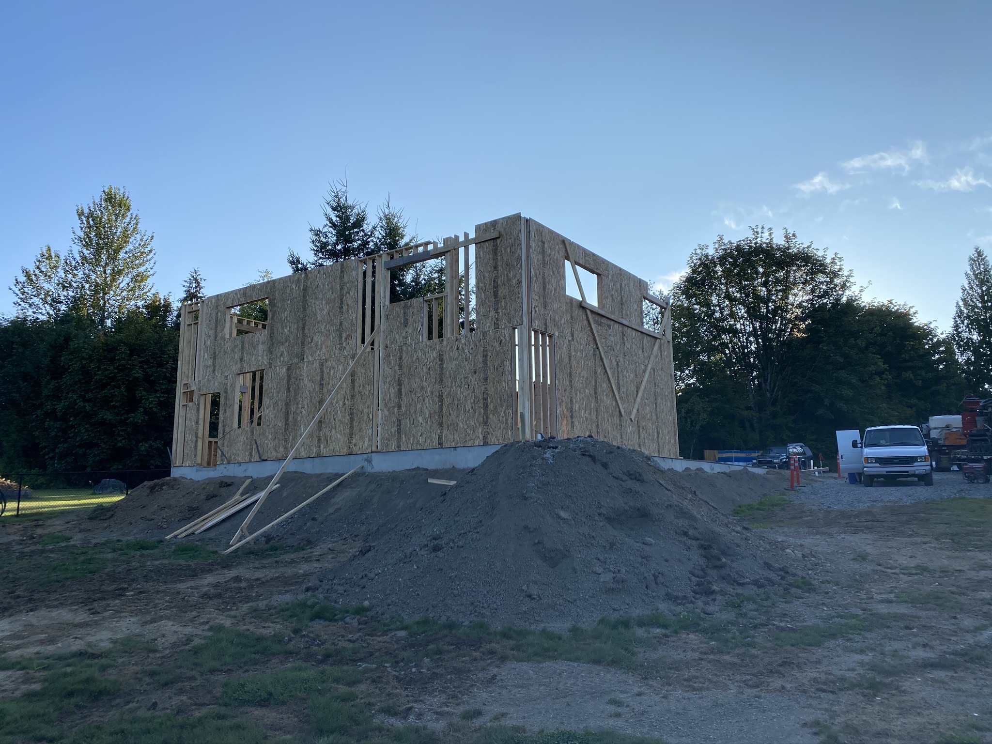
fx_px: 745
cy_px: 372
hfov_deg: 67.3
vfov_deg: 53.1
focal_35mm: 26
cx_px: 496
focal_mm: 4.25
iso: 32
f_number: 1.8
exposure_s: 1/1996
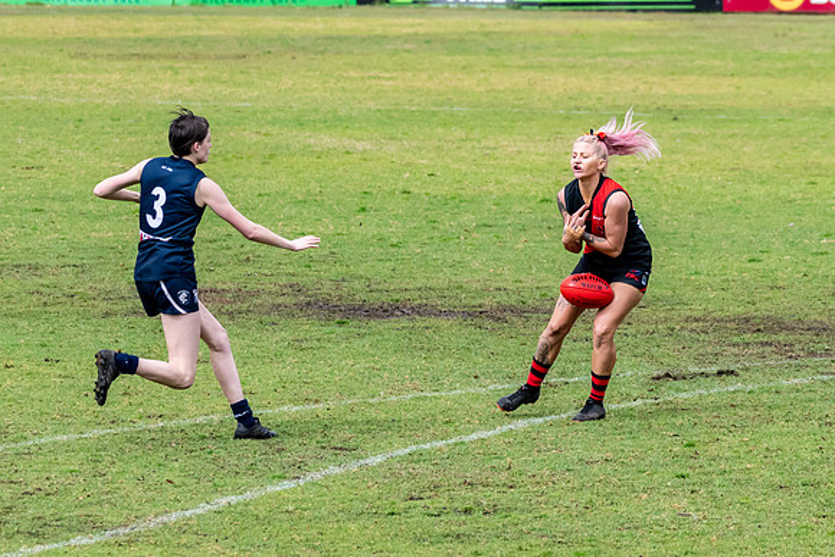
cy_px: 219
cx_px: 612
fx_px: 10592
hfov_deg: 4.5
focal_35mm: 457
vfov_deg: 3.0
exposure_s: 1/3200
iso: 1000
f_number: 7.1
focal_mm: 190
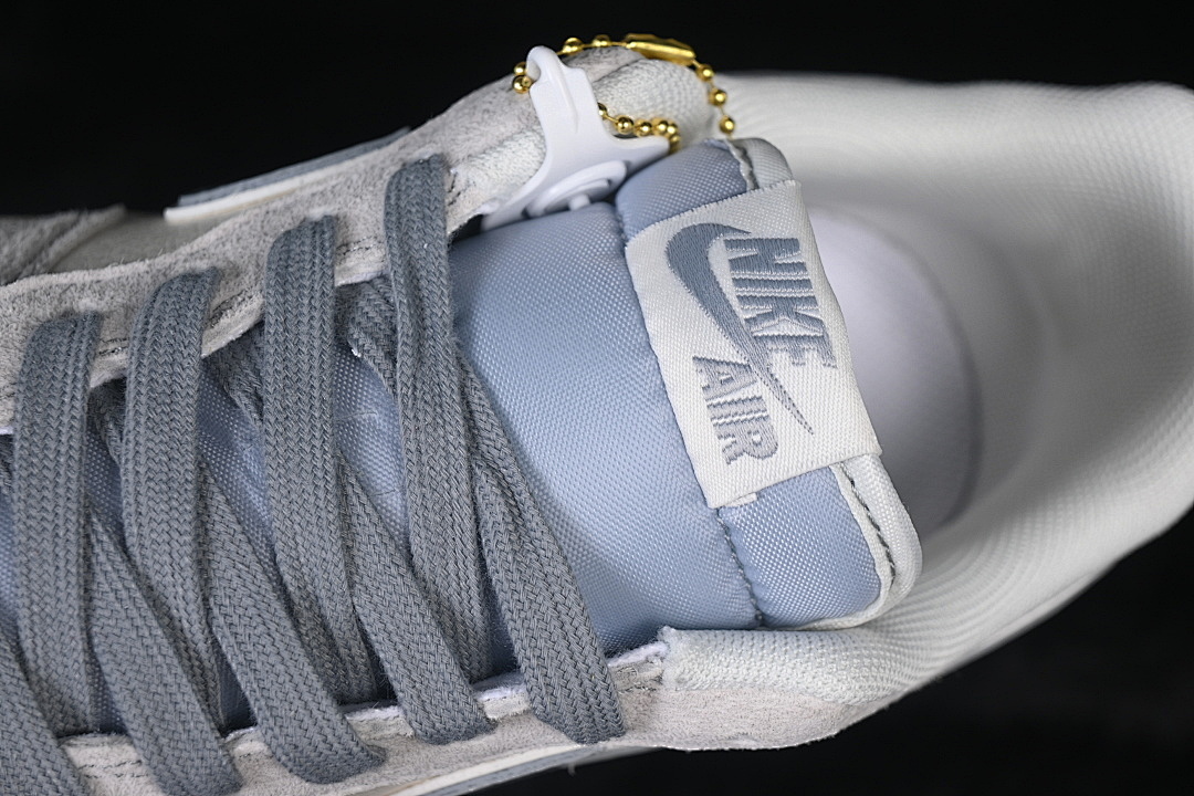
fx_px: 2487
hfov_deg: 27.0
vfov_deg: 18.2
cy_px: 398
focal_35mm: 75
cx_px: 597
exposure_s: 1/80
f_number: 7.1
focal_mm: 50
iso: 160
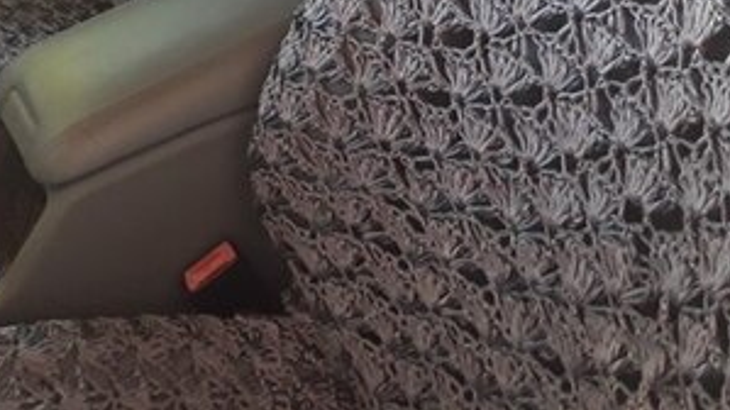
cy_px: -189
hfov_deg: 32.4
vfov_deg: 16.9
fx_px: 1258
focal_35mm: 65
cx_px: 381
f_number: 1.9
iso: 160
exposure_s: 1/25
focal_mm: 3.6
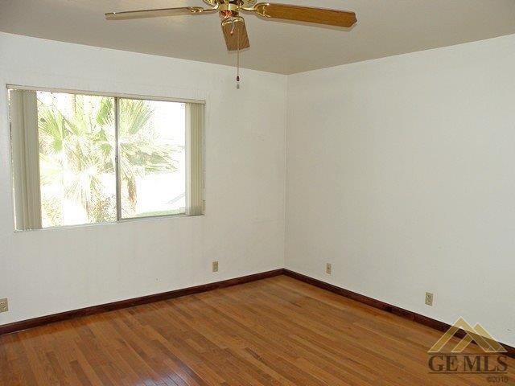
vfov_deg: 51.4
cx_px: 258
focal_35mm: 27
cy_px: 193
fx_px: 402
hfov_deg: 65.3
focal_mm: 4.7
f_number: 3.5
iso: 94
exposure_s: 1/100
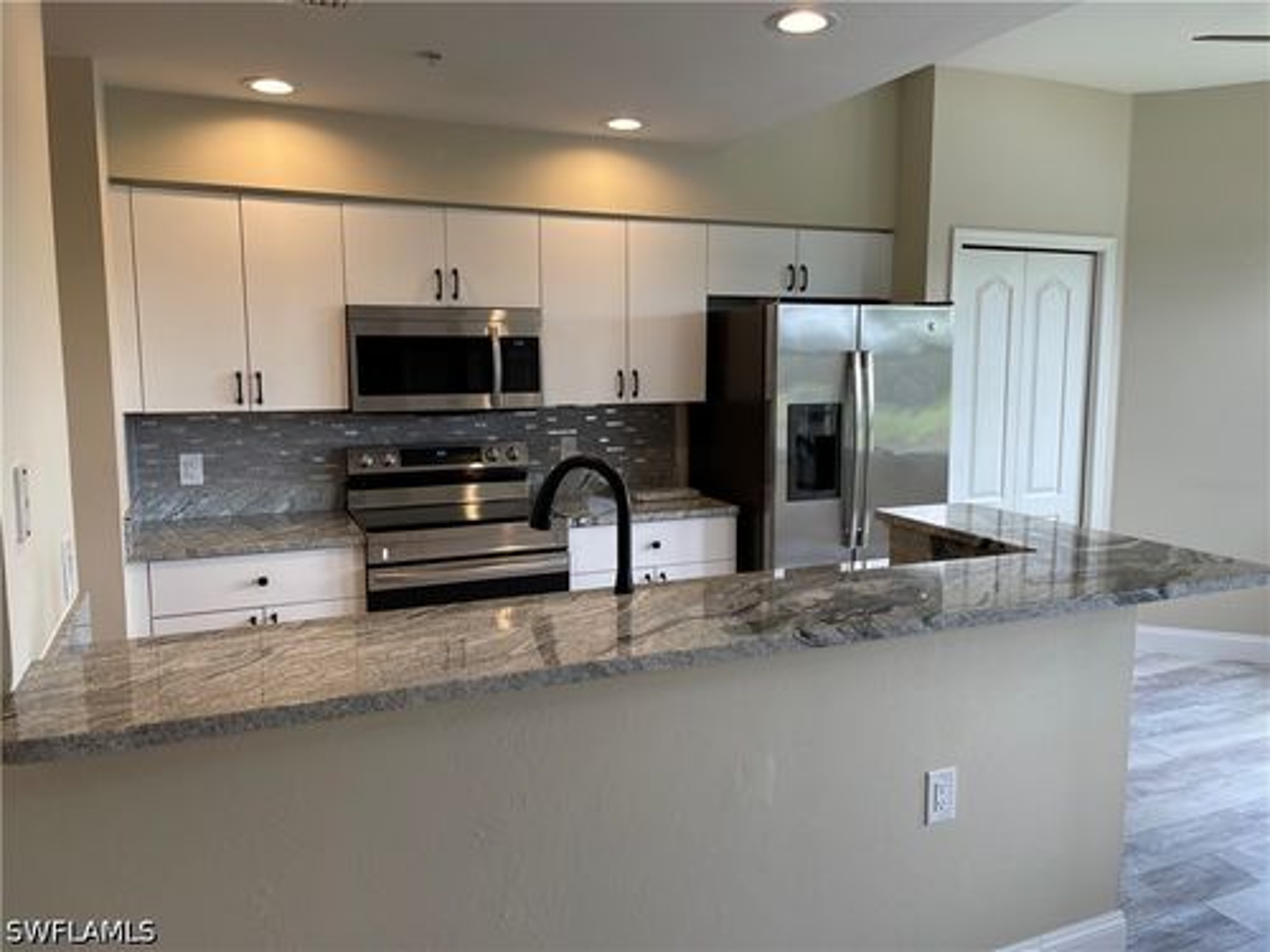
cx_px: 635
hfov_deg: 67.3
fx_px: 954
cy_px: 476
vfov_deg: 53.1
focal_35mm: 26
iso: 50
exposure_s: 1/120
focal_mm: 4.2
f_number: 1.6
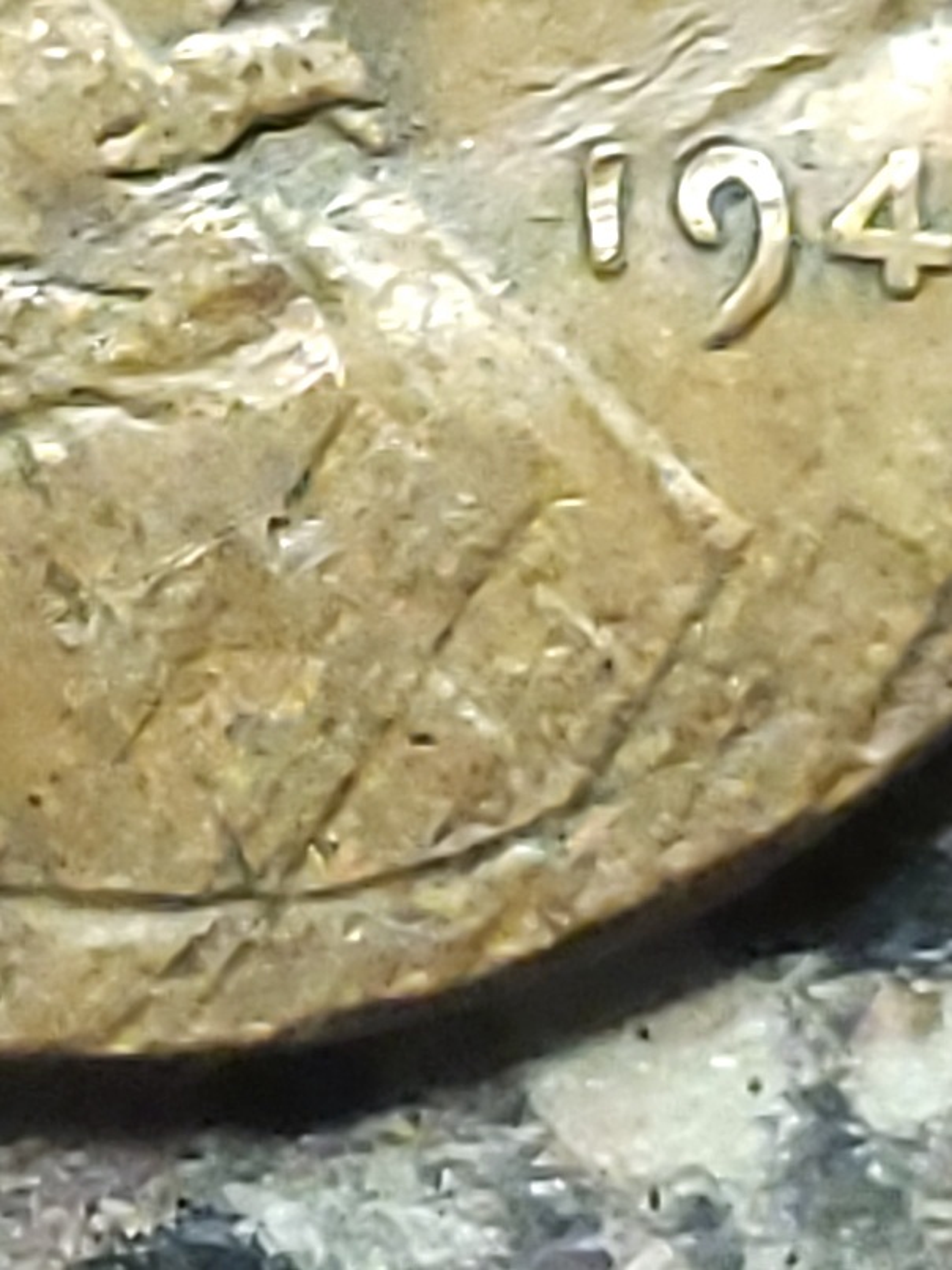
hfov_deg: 53.0
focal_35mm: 26
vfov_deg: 67.3
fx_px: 954
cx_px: 476
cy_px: 635
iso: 250
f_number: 1.5
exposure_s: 1/60.2
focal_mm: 4.3
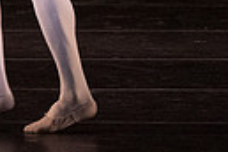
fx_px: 11171
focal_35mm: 1764
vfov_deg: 0.8
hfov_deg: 1.2
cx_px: -115
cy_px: -130
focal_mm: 391
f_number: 7.1
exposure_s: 1/400
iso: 20000
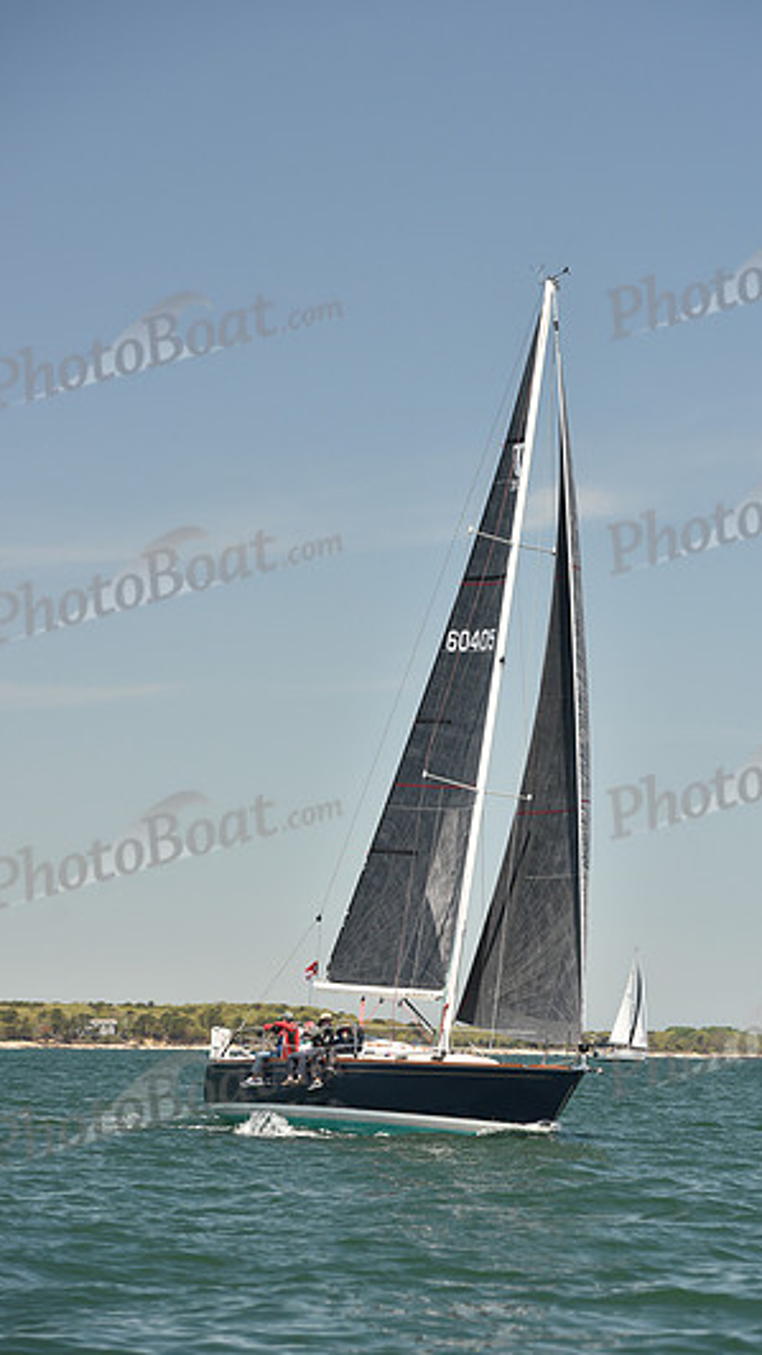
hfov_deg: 8.8
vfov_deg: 15.7
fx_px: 4924
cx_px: 475
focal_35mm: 137
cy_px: 678
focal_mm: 120
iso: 250
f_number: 5
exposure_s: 1/800
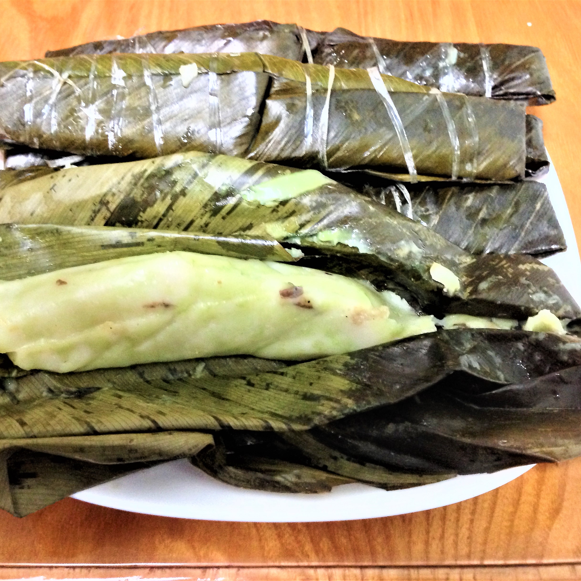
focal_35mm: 39
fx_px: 741
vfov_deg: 42.8
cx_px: 275
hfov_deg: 42.8
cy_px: 290
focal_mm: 4.12
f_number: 2.4
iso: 400
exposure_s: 1/17
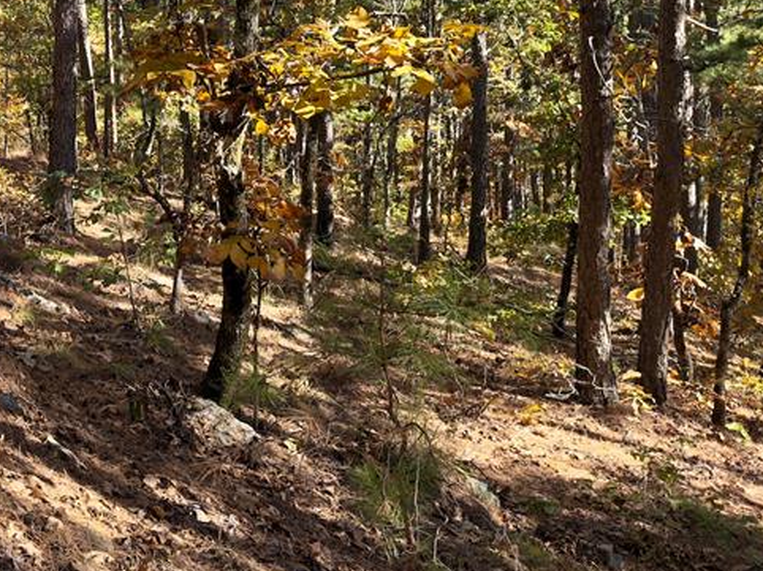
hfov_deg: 33.5
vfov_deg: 27.0
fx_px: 1124
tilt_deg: -0.6
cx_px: -43
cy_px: 0
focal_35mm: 51
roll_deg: +2.3
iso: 80
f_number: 1.78
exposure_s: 1/608
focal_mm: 6.76
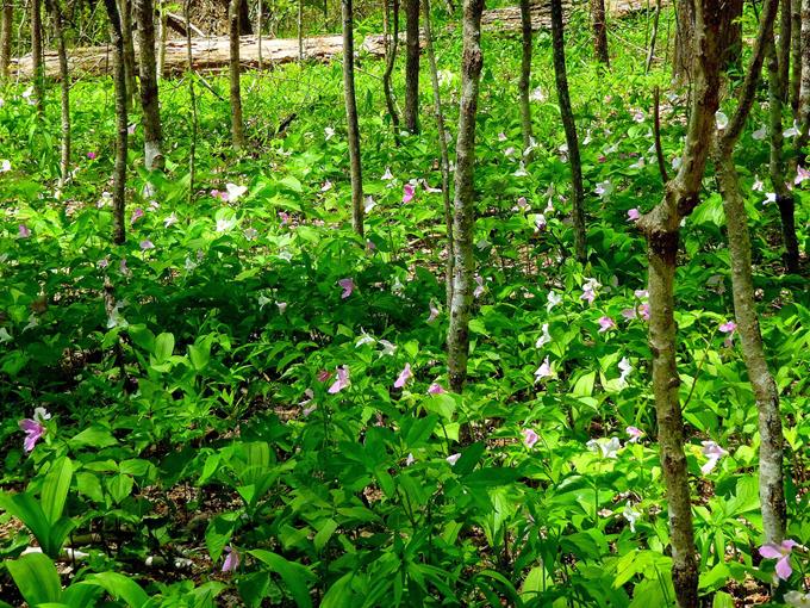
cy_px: 304
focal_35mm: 127
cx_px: 405
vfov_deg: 11.7
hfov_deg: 15.5
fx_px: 2972
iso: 400
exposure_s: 1/320
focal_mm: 22.79
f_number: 5.7
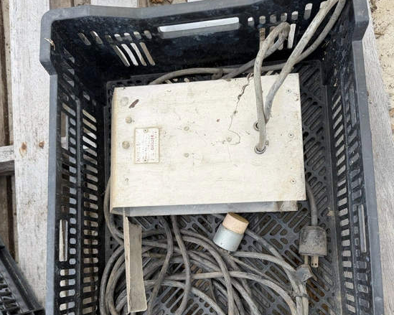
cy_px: 215
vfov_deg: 45.0
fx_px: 373
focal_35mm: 32
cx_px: 194
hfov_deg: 55.7
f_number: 1.78
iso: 80
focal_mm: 6.76
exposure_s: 1/501
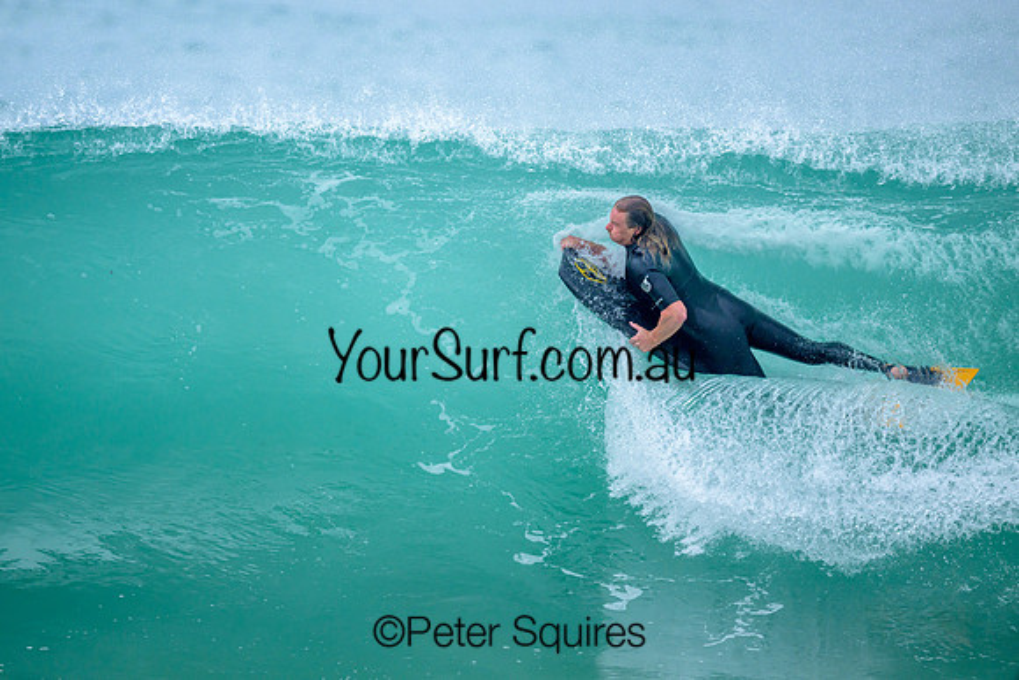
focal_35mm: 827
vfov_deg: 1.7
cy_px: 328
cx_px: 492
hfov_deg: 2.5
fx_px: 23422
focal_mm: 800
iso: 800
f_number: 6.3
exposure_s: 1/2000
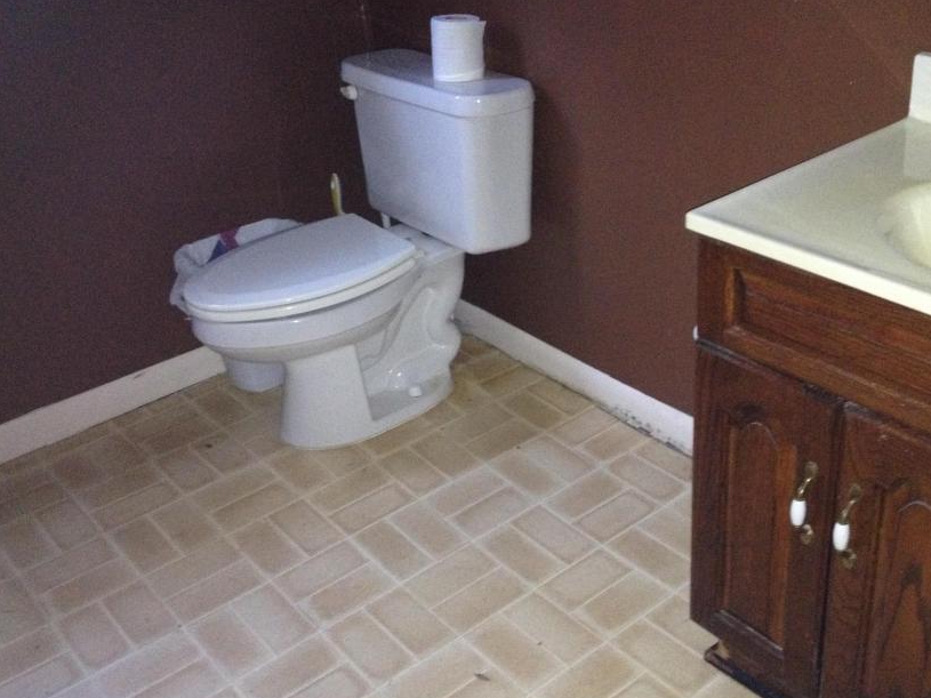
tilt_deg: -30.6
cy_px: 377
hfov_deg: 42.9
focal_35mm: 44
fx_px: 1183
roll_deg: +3.0
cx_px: 509
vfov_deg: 32.9
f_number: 2.4
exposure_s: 1/16
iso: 400
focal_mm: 4.28
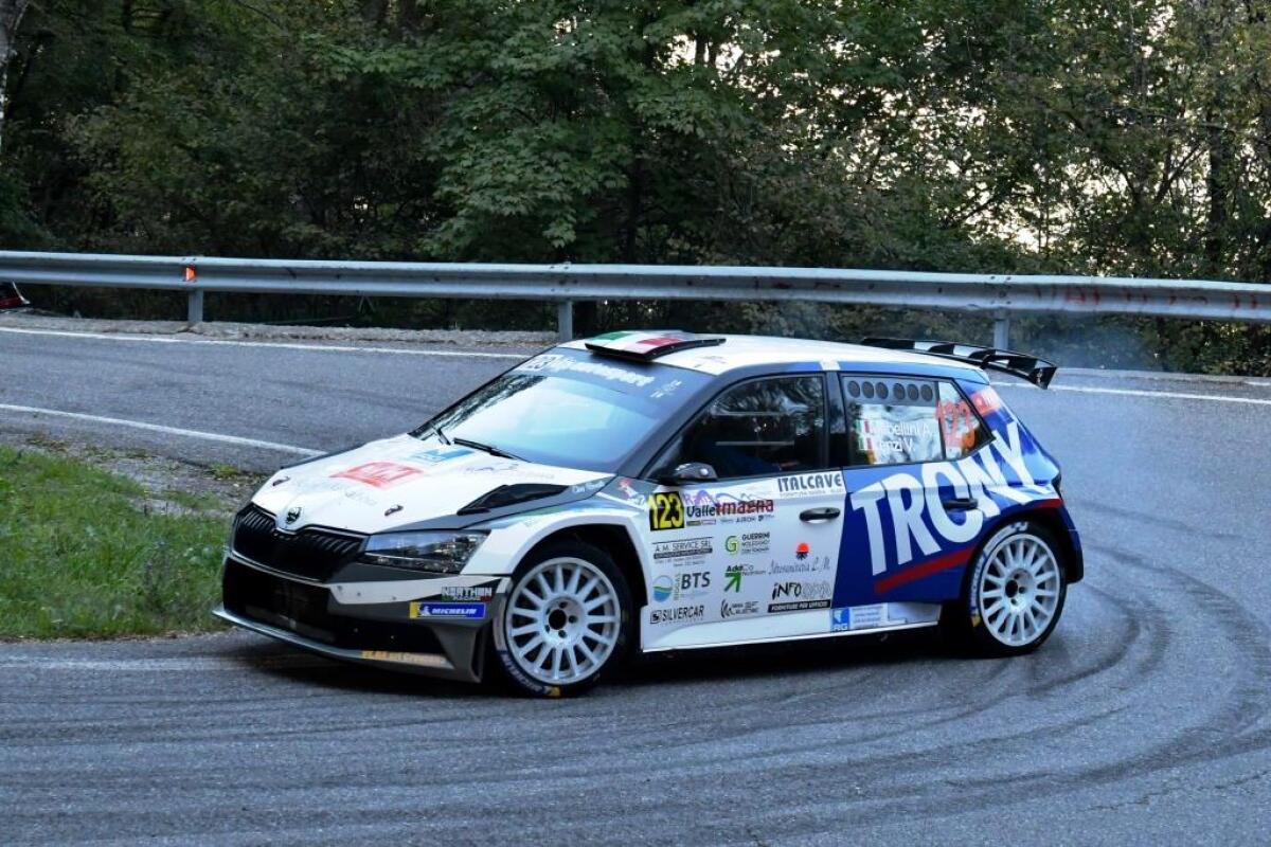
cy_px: 424
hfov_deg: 29.7
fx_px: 2401
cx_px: 636
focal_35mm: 68
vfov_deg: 20.0
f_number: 5.6
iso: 1600
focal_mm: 34
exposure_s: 1/800
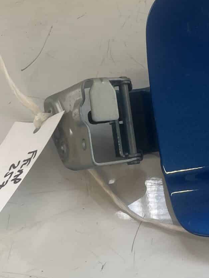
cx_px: 262
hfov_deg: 17.4
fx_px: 644
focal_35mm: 80
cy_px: 122
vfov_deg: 24.4
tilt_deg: -57.1
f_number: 1.6
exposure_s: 1/122
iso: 32
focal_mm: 5.1
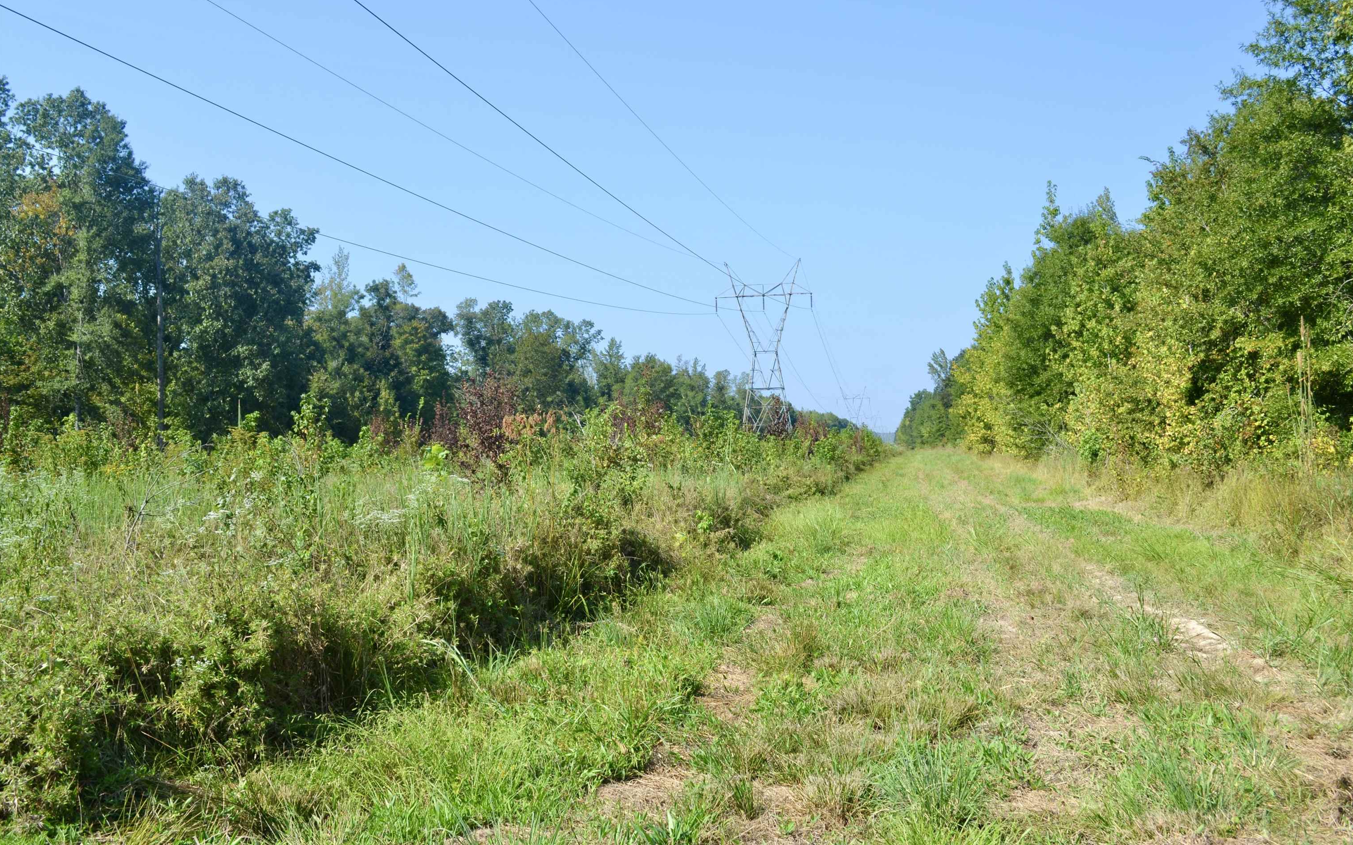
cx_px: 682
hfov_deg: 56.7
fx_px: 1254
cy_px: 411
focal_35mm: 34
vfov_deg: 37.3
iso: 100
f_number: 8
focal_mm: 22
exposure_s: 1/200
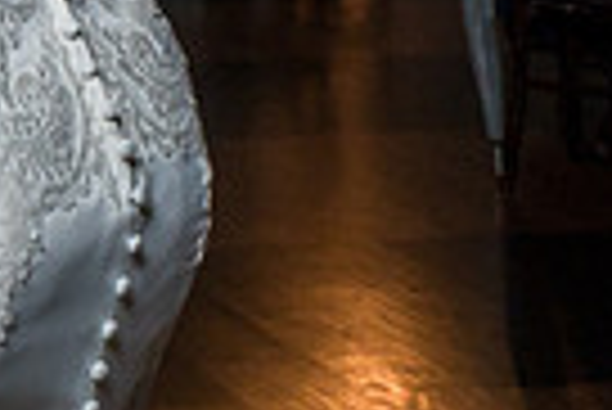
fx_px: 2536
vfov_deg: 8.7
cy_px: -435
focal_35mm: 149
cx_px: -360
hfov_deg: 12.9
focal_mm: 35
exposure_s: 1/200
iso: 2000
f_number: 5.6
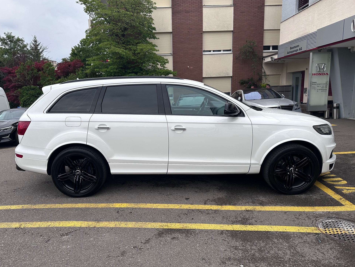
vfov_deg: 54.9
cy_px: 132
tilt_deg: -9.5
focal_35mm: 25
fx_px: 256
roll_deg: +2.4
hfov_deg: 69.4
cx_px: 171
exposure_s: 1/927
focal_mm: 6.86
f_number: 1.78
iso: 80
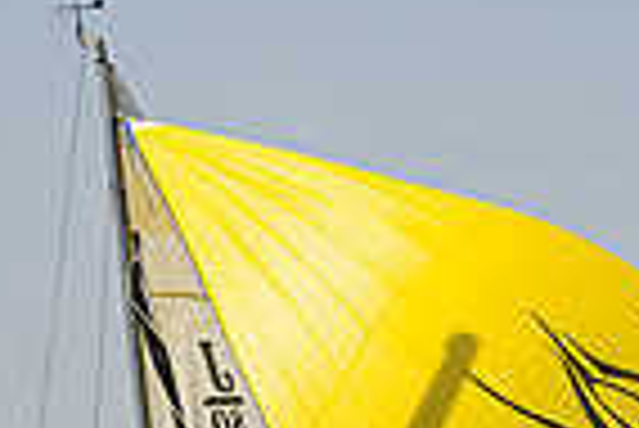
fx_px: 16844
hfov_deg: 2.2
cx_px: 511
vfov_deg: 1.5
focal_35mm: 948
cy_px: 897
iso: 500
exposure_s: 1/3200
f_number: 8
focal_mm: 200
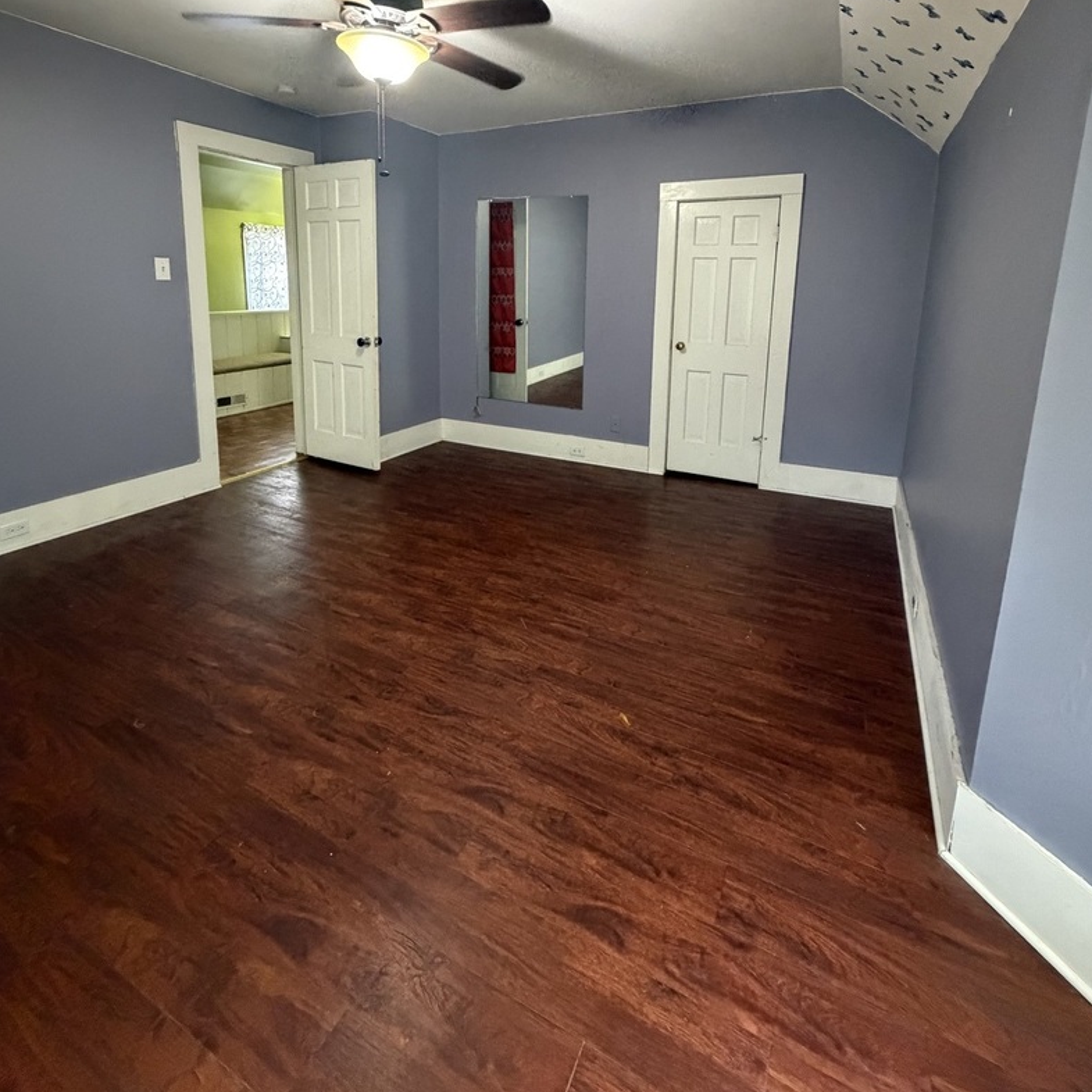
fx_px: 607
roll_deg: -1.2
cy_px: 382
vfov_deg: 81.7
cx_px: 539
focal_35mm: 17
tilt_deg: -10.2
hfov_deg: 84.0
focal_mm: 2.22
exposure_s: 1/60
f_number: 2.2
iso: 1000
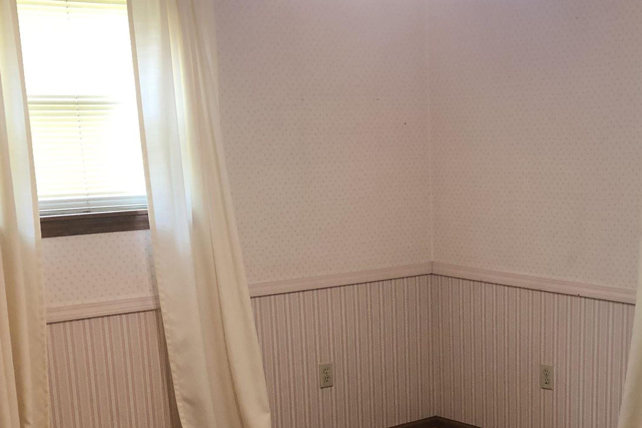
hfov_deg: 33.0
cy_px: 418
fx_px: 1070
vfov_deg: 21.9
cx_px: 451
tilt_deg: -14.8
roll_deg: +1.4
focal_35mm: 60
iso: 40
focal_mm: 3.99
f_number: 1.8
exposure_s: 1/15
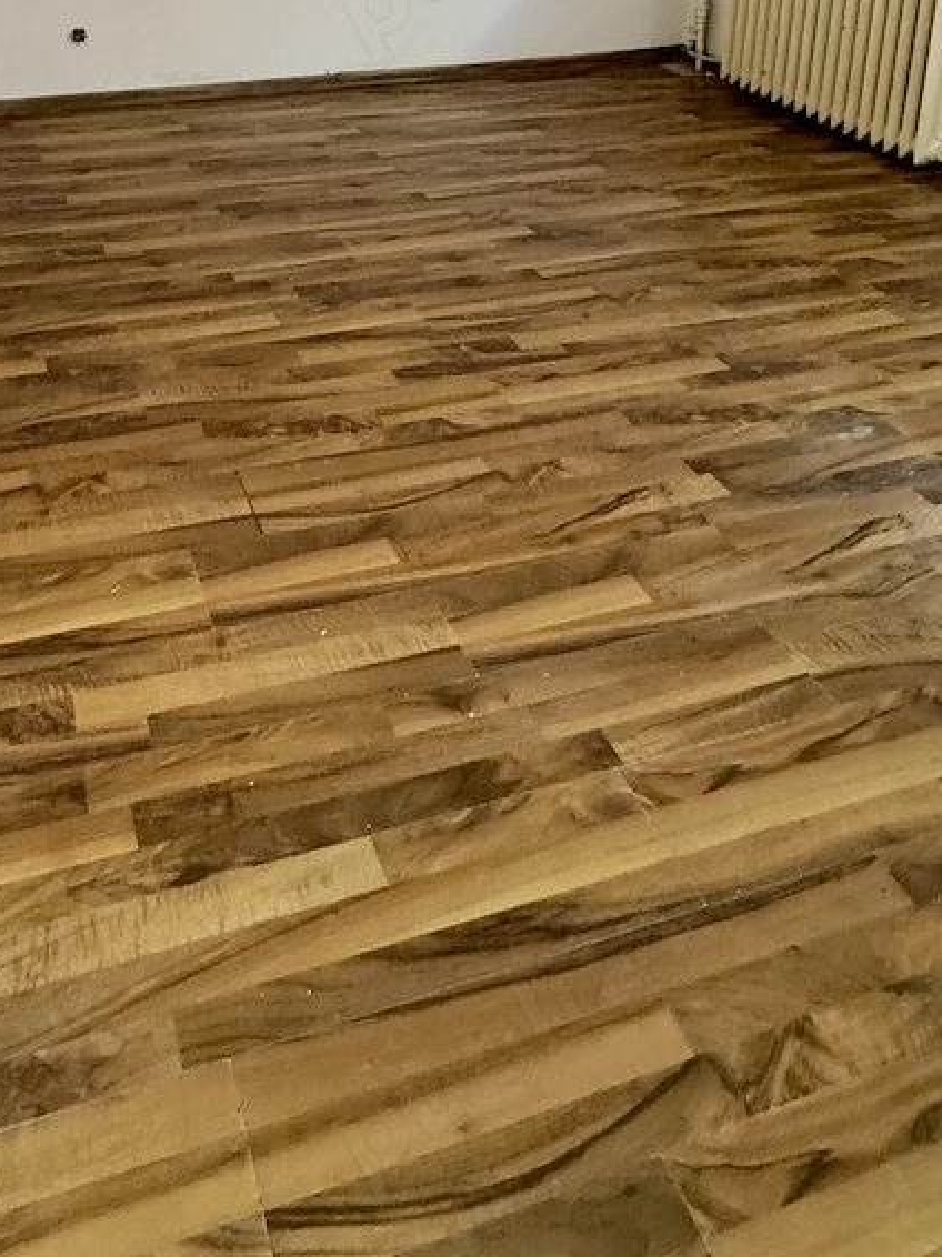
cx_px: 315
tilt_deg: -9.4
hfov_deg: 42.4
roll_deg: -0.4
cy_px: -16
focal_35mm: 33
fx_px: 1198
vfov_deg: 46.0
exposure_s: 1/60
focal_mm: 2.22
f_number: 2.2
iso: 400
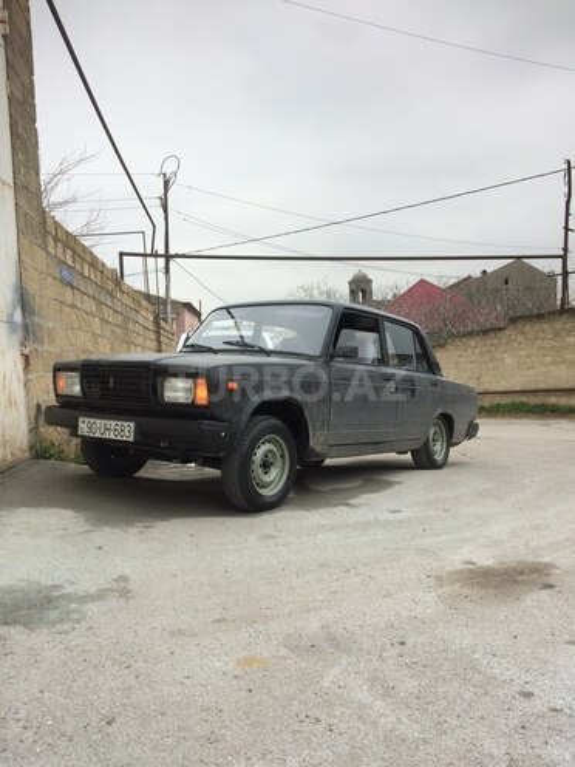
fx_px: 642
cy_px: 384
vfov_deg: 61.7
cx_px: 288
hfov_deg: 48.2
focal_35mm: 29
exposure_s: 1/641
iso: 32
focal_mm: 4.15
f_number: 2.2
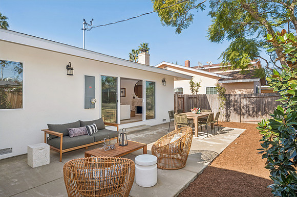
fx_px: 173
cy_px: 98
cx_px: 148
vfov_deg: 59.4
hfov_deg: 81.2
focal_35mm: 21
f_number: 9
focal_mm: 21
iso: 100
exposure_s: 1/80
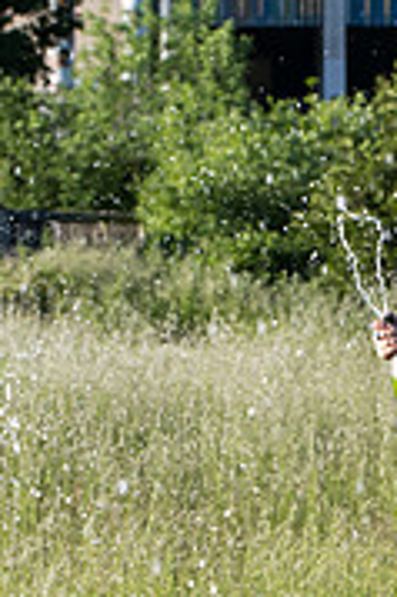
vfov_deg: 11.7
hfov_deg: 7.7
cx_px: 464
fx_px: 2917
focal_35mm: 176
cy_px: 277
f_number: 5
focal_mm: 70
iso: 500
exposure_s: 1/500
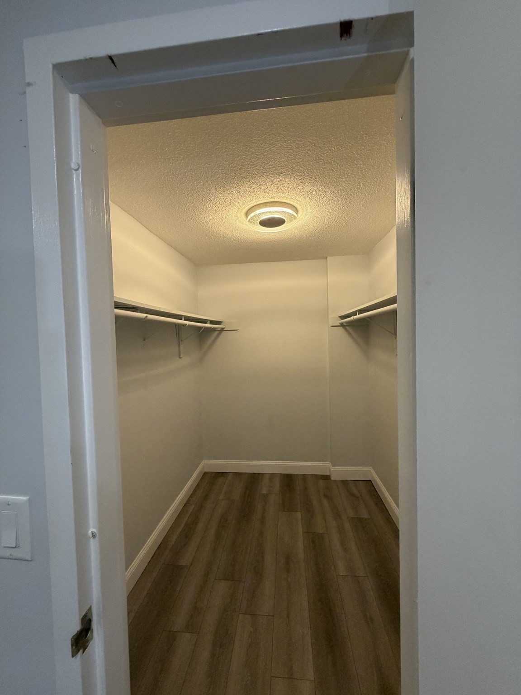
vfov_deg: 102.1
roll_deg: +0.7
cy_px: 348
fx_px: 281
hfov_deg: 85.7
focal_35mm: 14
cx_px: 260
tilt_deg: -1.4
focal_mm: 2.22
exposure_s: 1/120
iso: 250
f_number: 2.2
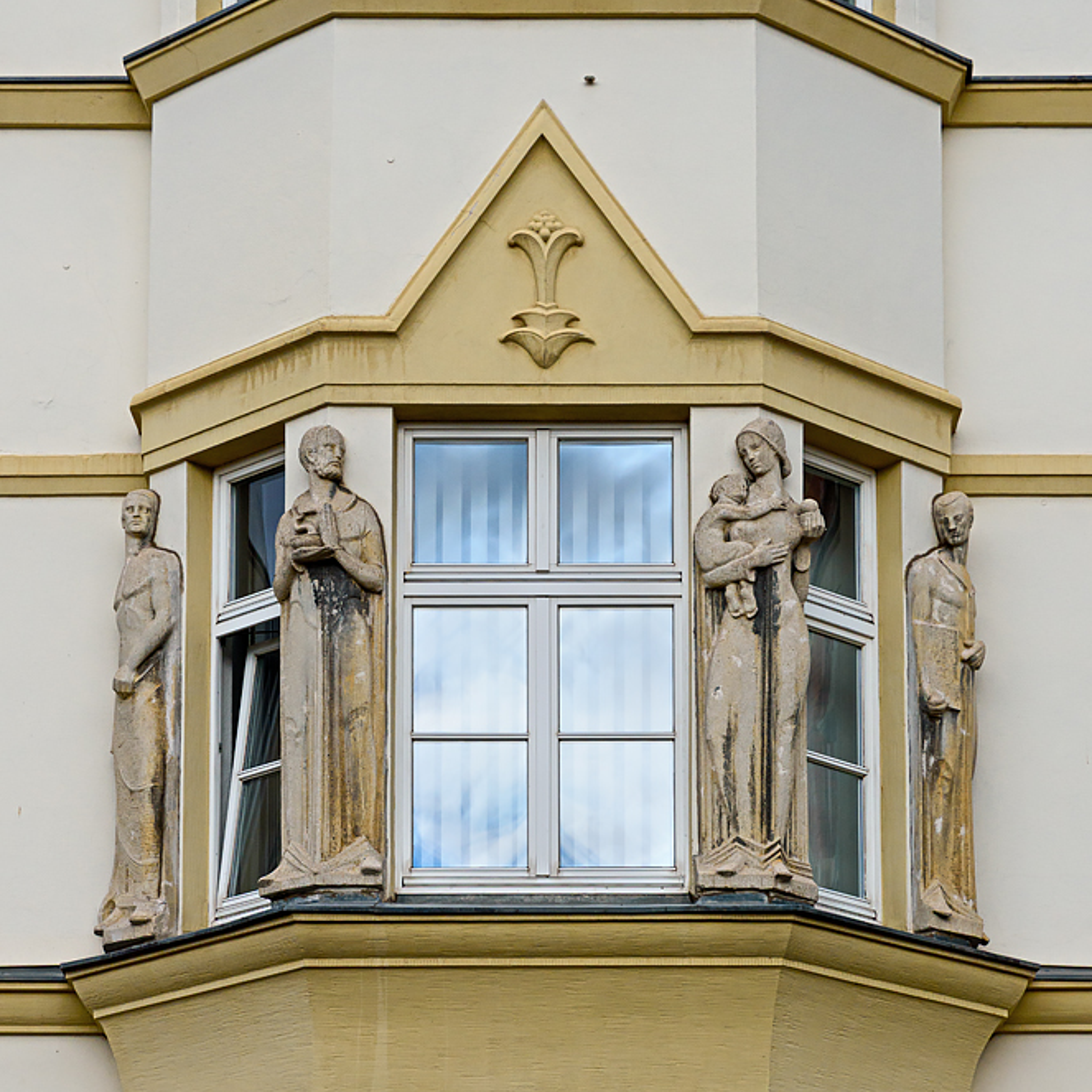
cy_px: 730
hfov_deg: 17.4
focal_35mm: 100
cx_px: 548
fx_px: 3569
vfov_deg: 17.4
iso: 200
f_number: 8
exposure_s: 1/800
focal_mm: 52
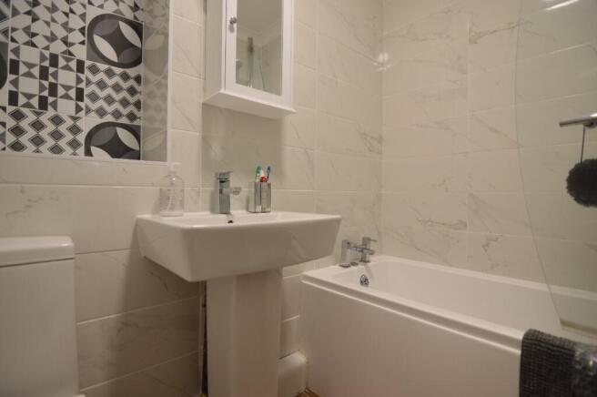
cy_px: 198
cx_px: 298
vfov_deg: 71.9
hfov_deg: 95.0
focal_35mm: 16
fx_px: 273
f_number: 3.2
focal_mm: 11
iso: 400
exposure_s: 1/60
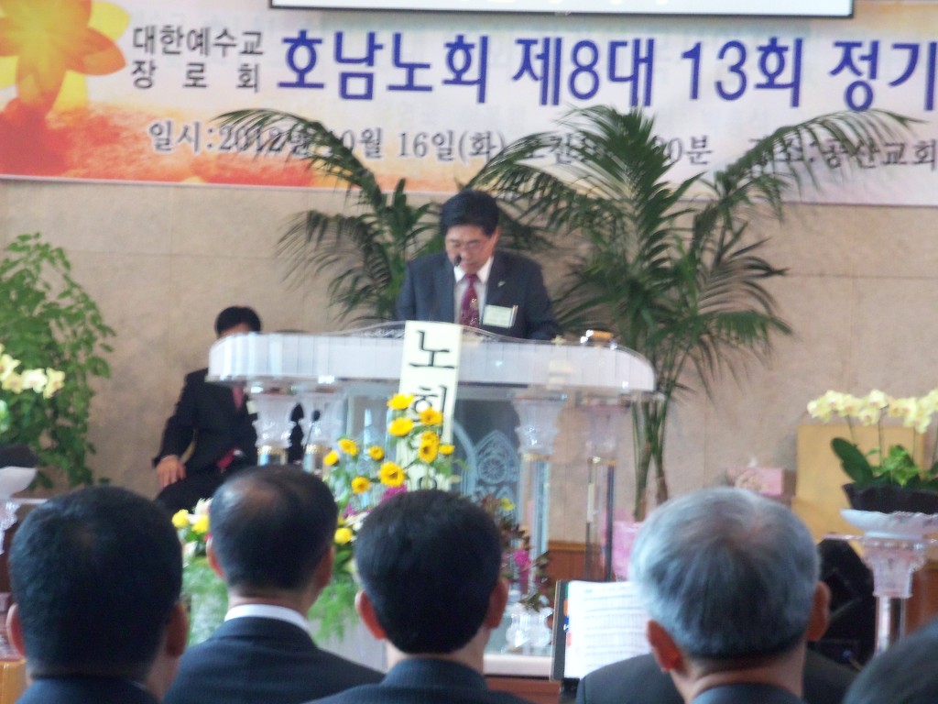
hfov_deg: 14.1
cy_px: 352
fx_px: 3794
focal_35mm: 140
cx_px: 469
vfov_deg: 10.6
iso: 400
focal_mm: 25.3
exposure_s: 1/10
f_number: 5.7
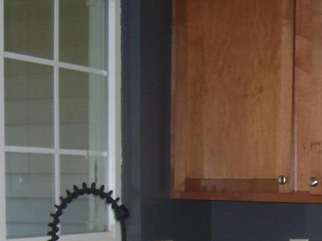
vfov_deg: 14.4
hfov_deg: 19.4
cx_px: 312
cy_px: 297
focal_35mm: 99
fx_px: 920
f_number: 2.7
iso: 80
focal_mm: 5.6
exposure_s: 1/60
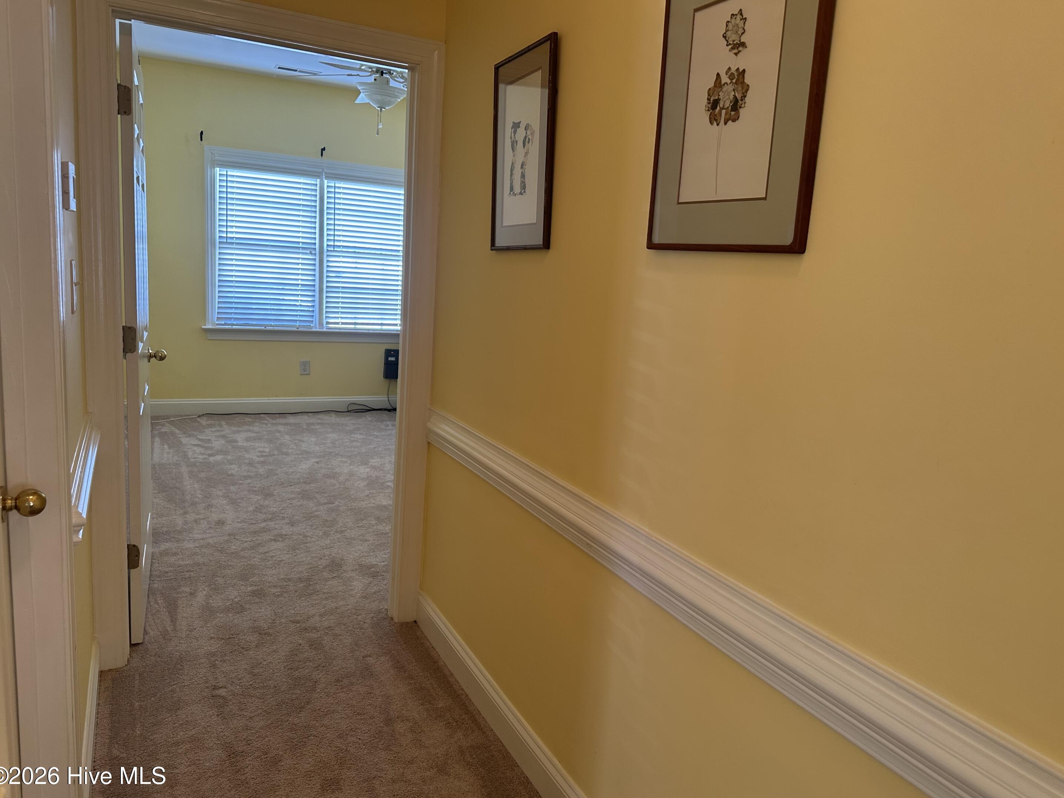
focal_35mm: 25
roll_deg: -4.2
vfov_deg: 54.9
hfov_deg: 69.4
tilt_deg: -9.8
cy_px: 398
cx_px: 543
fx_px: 768
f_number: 1.78
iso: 125
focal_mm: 6.86
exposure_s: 1/60
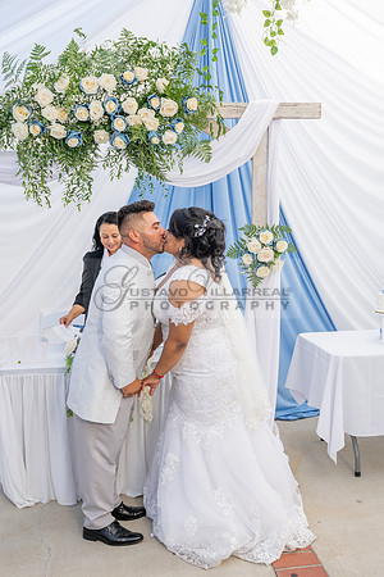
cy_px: 289
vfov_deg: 53.1
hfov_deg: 36.8
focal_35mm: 36
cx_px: 225
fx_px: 576
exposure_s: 1/125
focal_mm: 24
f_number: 6.3
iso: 200
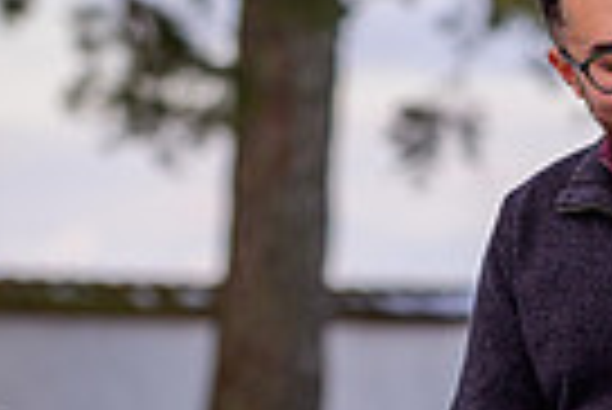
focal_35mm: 447
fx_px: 7607
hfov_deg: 4.6
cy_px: 396
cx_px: 918
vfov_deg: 3.1
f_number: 4
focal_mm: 105
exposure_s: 1/320
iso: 250
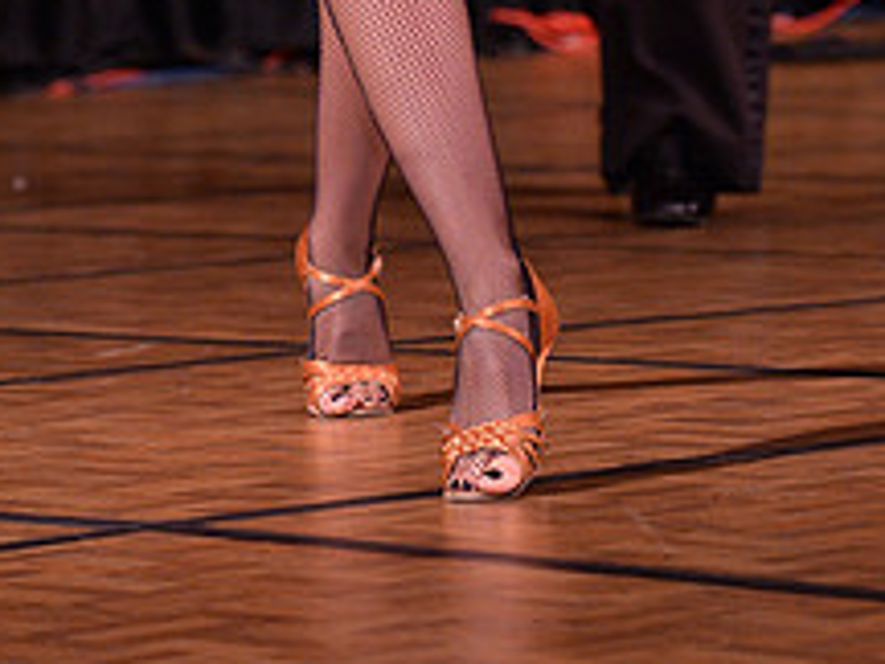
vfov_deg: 4.4
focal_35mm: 335
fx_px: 8565
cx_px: 535
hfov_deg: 5.9
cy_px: -480
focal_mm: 130
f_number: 5
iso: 2000
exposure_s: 1/250
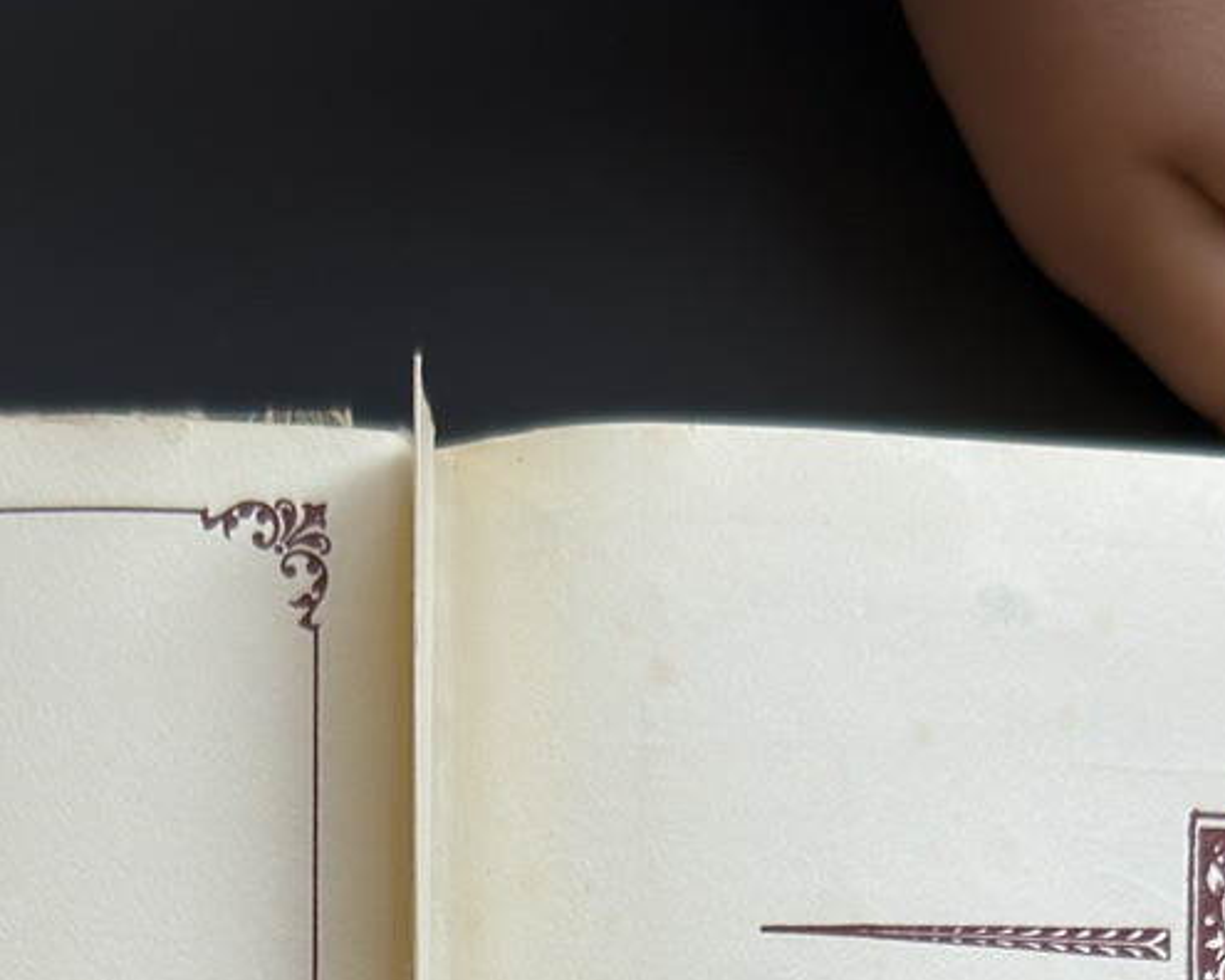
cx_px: 431
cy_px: 1851
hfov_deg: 19.7
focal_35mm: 97
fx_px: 3517
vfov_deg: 13.8
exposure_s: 1/175
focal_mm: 6.76
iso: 80
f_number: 1.78
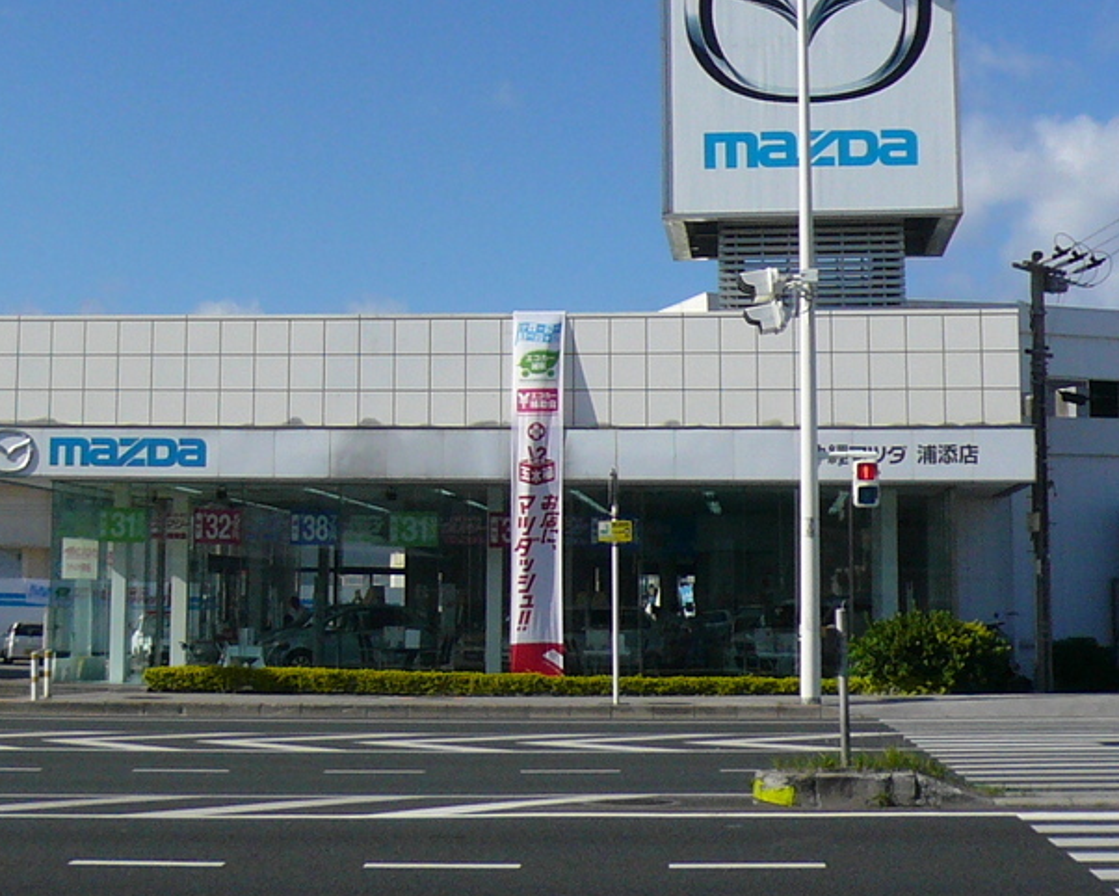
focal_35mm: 73
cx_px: 227
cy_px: 234
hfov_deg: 25.6
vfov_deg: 20.8
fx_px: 2418
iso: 100
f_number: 8
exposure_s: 1/400
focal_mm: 4.7
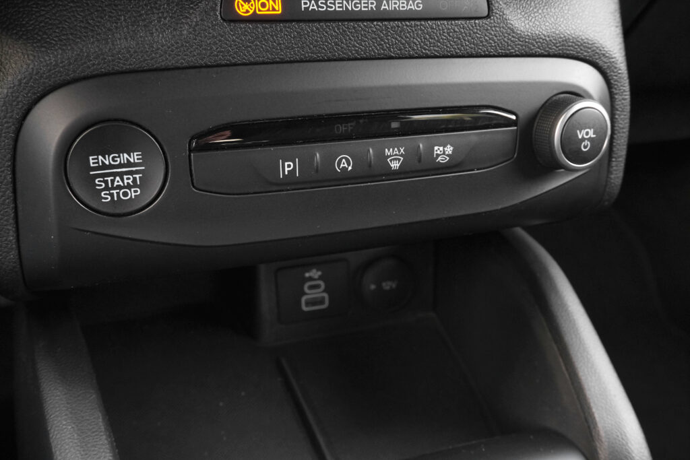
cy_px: 230
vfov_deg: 40.0
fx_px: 633
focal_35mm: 33
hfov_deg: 57.2
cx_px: 345
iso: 2000
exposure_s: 1/50
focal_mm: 22.1
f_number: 8
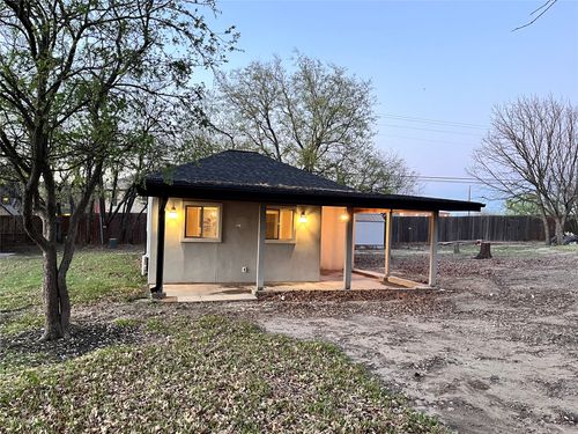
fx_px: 434
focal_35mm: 26
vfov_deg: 53.1
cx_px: 289
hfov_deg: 67.3
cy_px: 217
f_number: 1.6
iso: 500
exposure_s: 1/40
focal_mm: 5.1
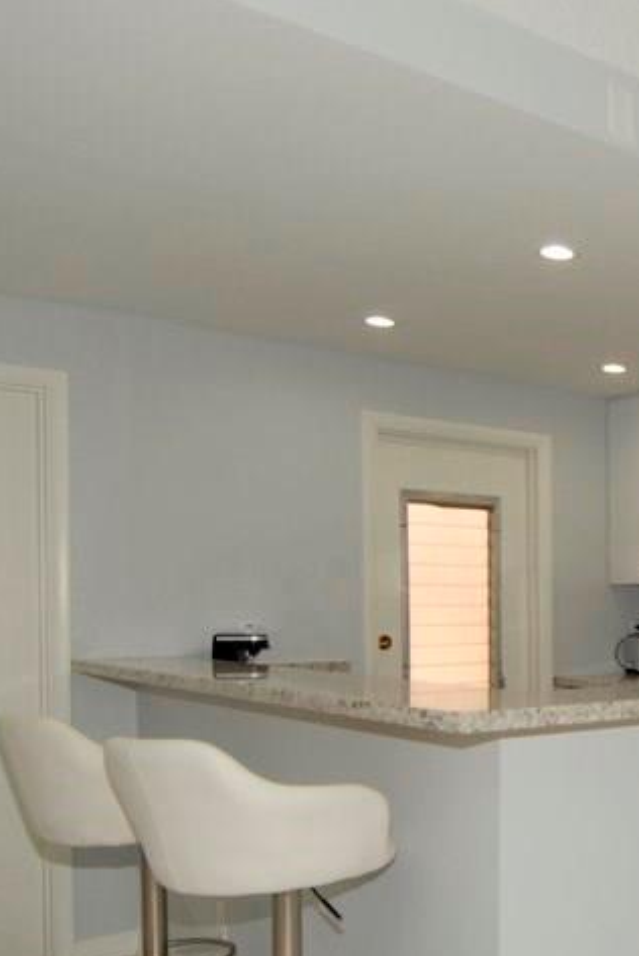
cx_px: 831
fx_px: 1037
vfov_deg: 48.8
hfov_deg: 28.2
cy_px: 625
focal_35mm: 39
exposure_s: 1/60
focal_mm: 12
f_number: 5
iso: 200
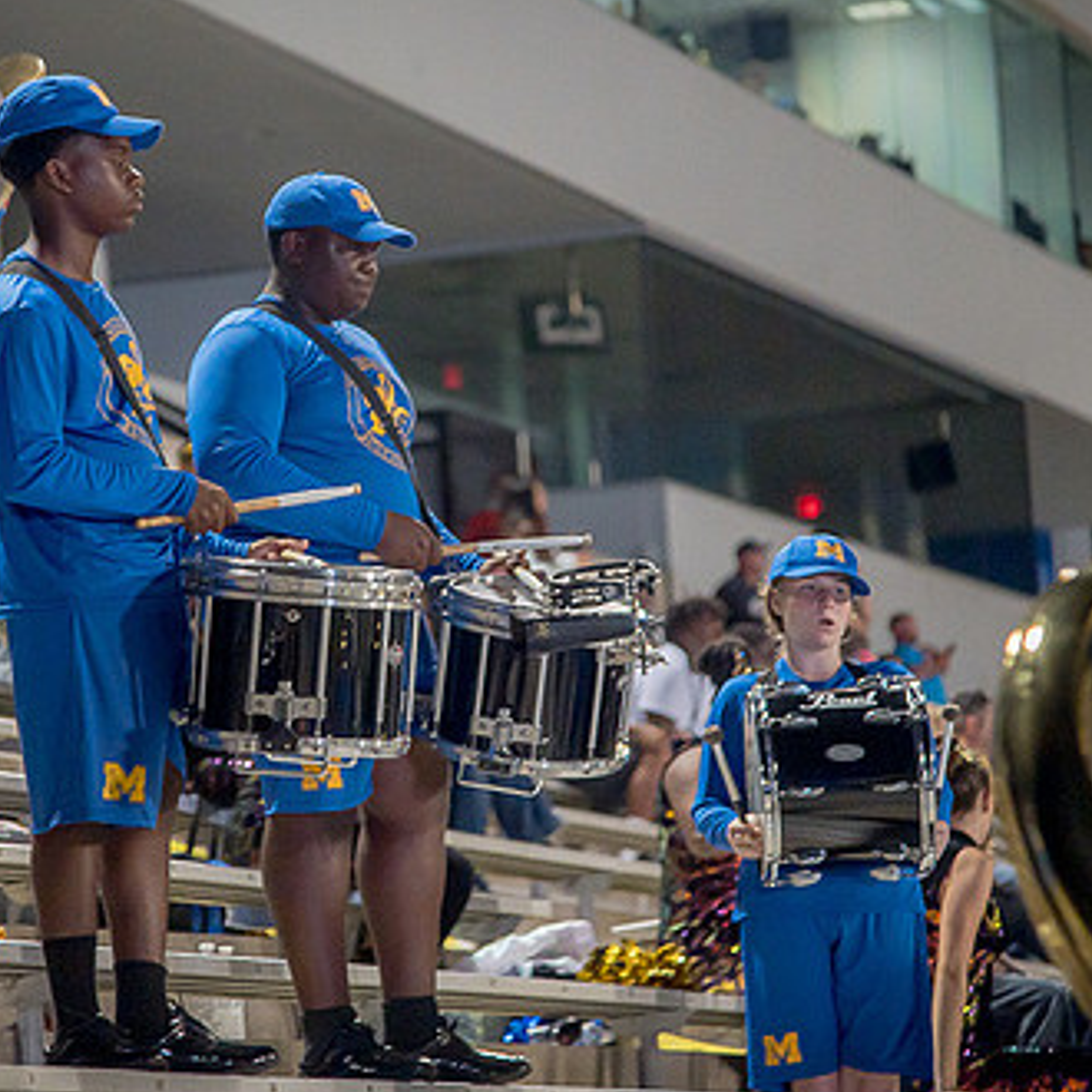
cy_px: 520
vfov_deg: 10.7
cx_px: 443
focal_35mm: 164
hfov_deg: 10.7
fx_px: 5853
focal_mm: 110
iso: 2000
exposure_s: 1/200
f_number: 4
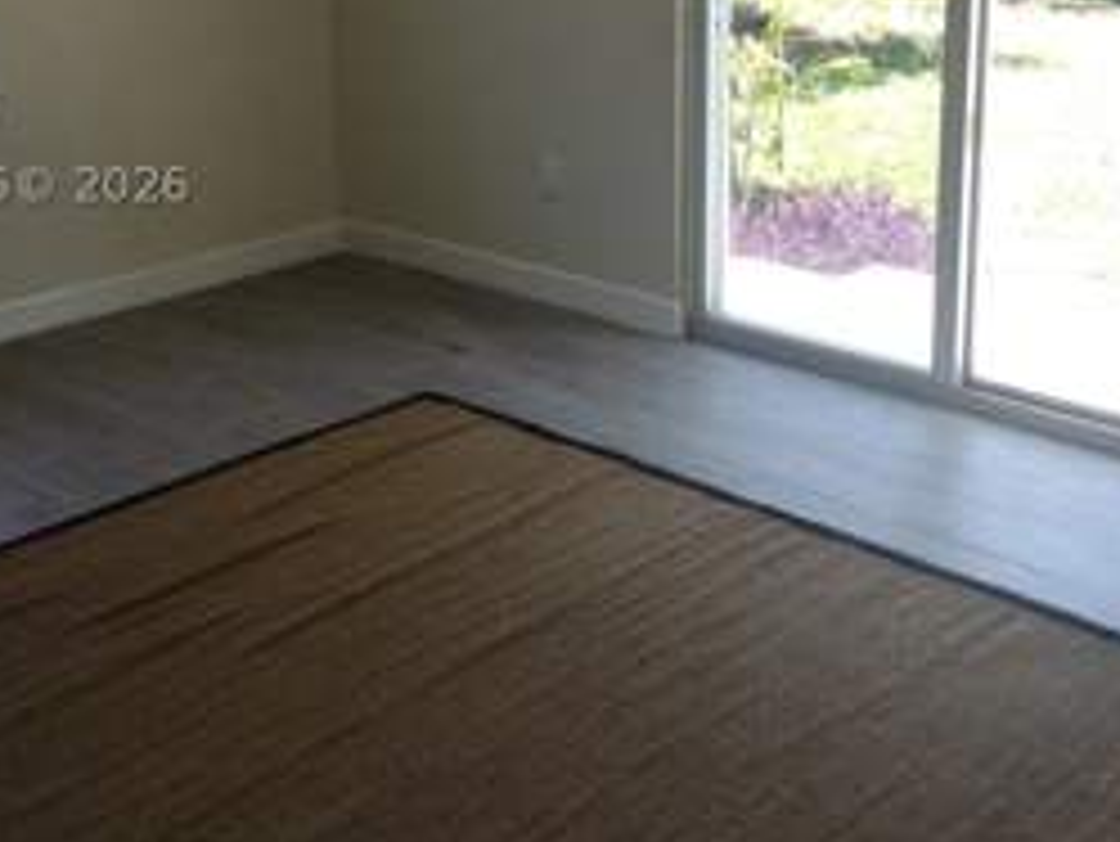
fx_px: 1683
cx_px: 603
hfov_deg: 36.8
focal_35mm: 52
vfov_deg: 27.6
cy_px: 185
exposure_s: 1/135
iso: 100
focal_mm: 4.71
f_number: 1.7
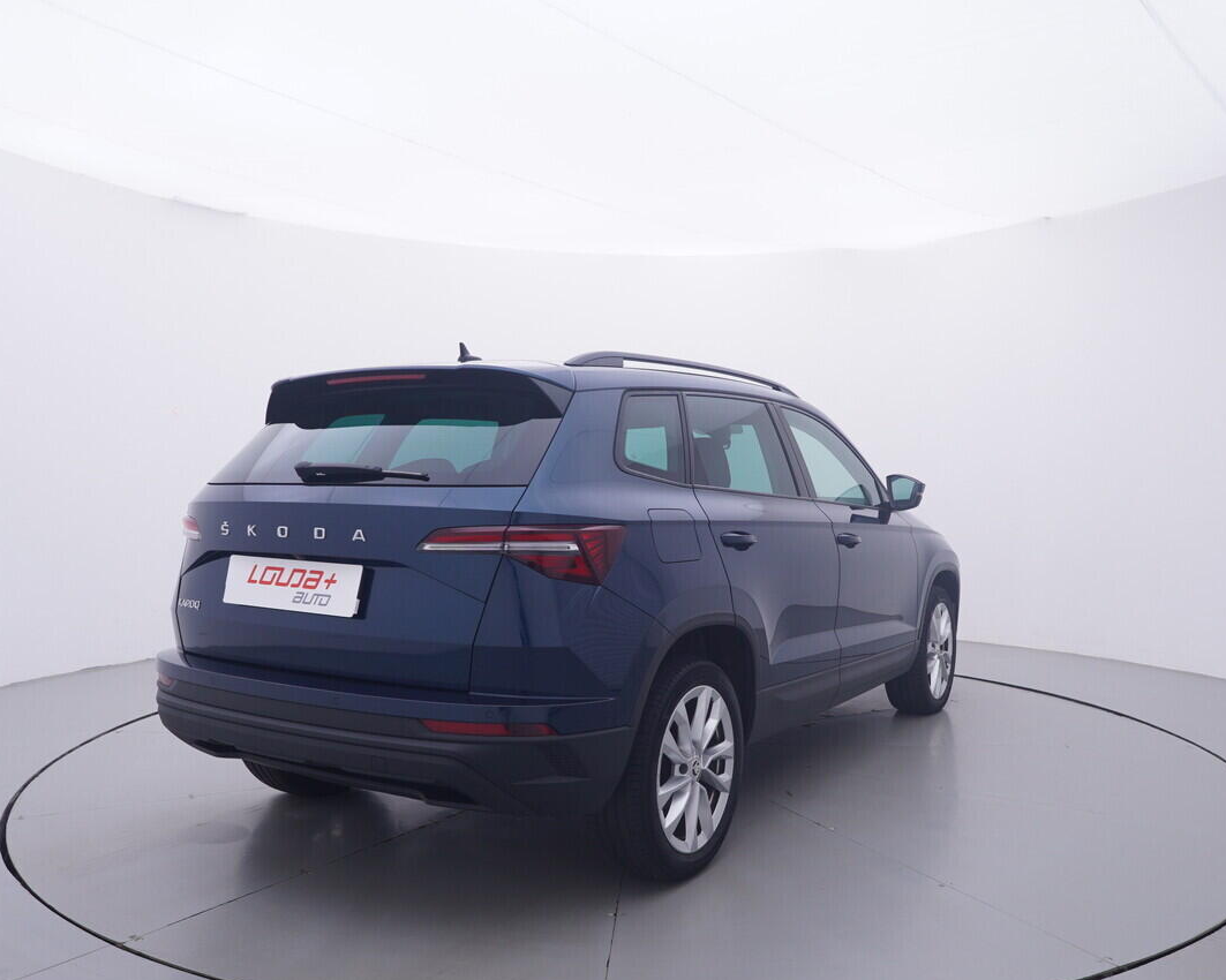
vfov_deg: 50.5
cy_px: 535
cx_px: 640
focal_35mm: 29
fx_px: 1039
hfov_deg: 61.1
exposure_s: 1/80
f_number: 5
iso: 200
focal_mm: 15
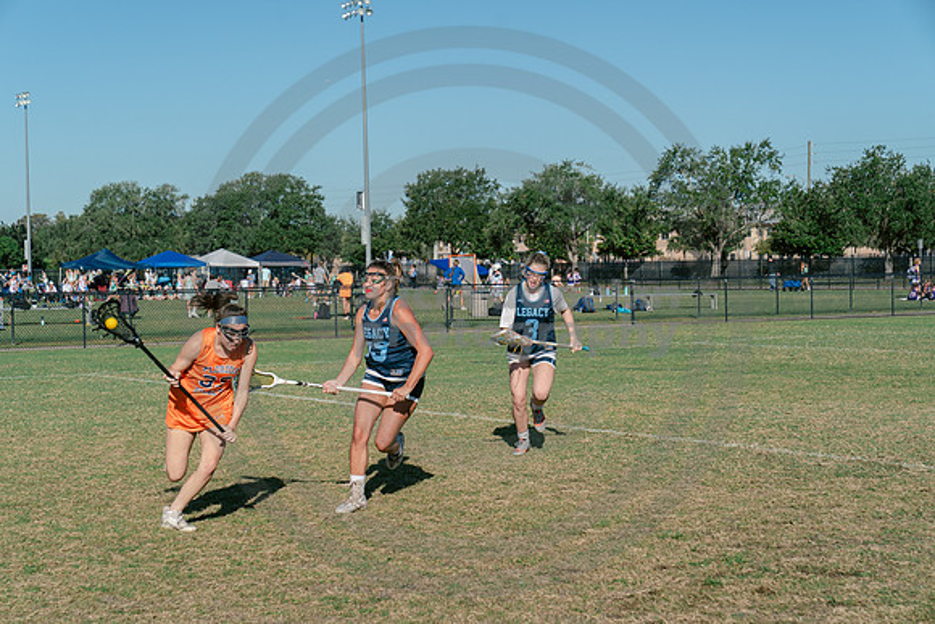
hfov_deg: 28.8
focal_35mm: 70
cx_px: 468
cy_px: 312
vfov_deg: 19.5
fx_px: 1818
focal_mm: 70
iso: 250
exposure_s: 1/2000
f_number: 5.6
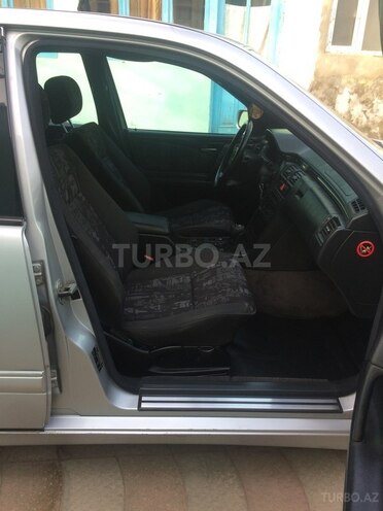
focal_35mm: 29
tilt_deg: -24.4
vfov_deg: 61.7
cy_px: 256
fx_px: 428
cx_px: 192
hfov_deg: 48.2
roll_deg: -2.3
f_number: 2.2
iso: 40
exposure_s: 1/100
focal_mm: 4.15
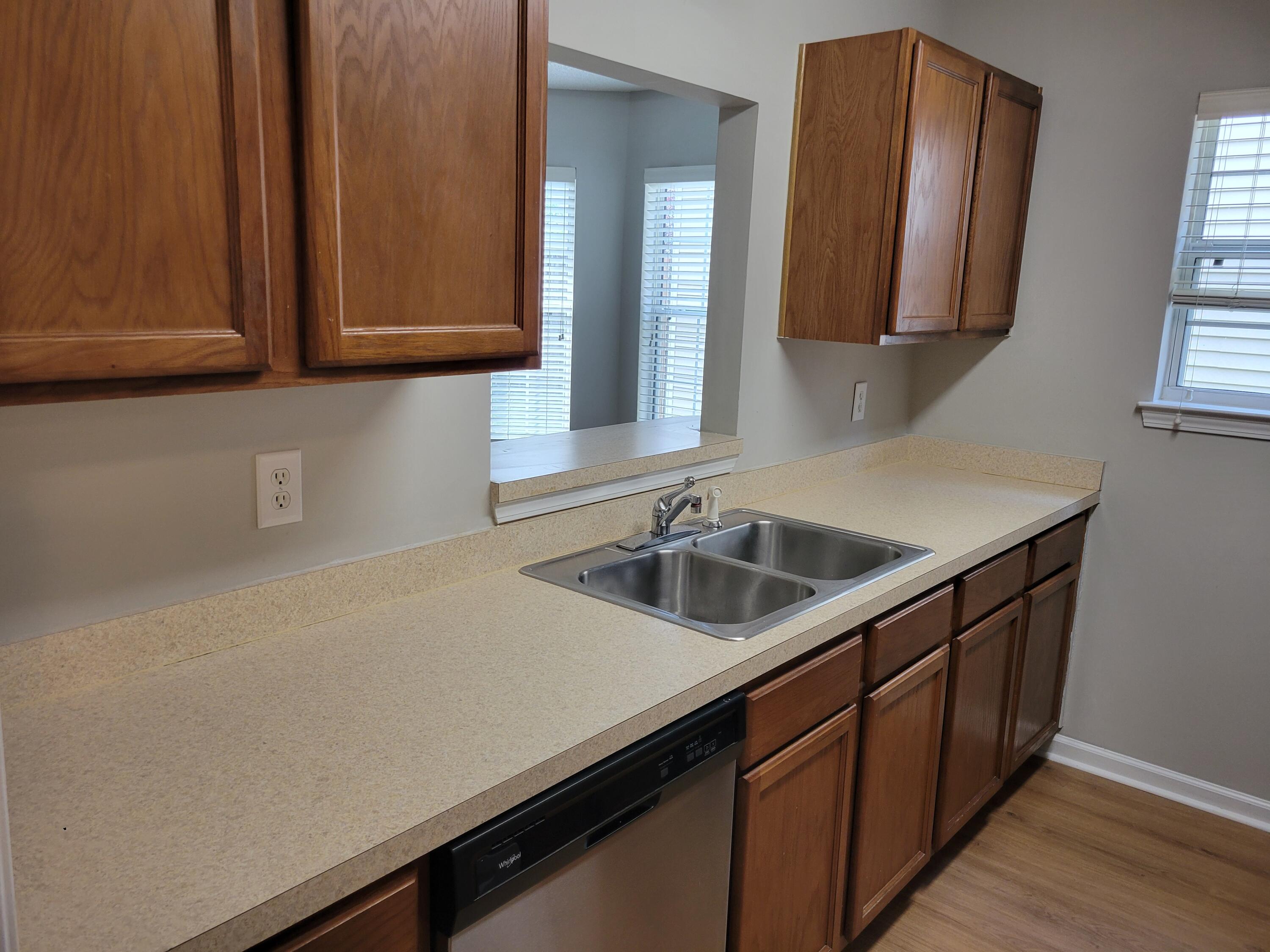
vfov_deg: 53.1
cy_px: 476
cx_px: 635
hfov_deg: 67.3
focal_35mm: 26
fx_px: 954
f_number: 1.8
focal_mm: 5.4
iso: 160
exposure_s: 1/120
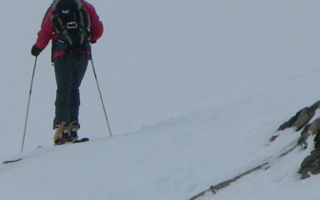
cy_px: 133
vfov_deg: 1.5
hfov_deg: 2.4
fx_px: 7613
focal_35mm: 873
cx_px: -57
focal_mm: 67.7
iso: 50
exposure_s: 1/541
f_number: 7.4
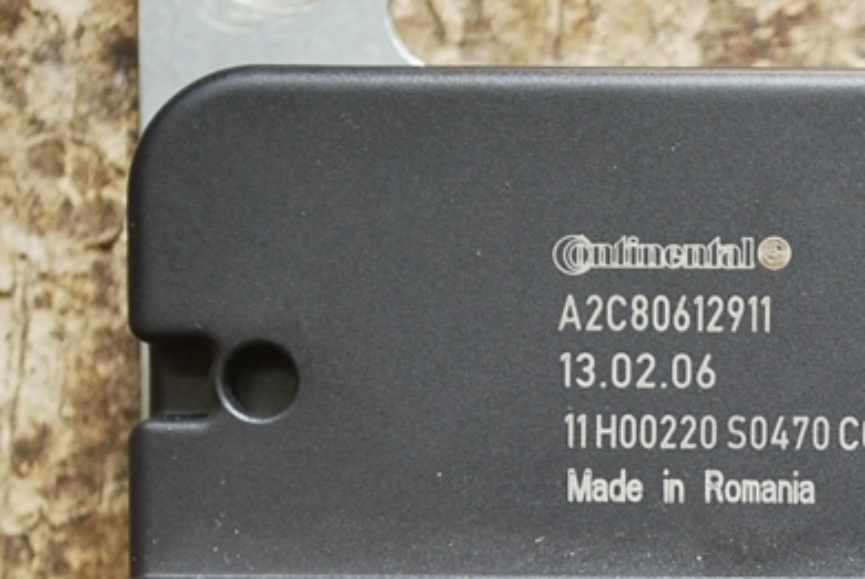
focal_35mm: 163
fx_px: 3921
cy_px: 707
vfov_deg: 8.4
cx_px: 1008
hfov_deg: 12.3
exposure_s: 1/30
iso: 360
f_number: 5.3
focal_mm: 42
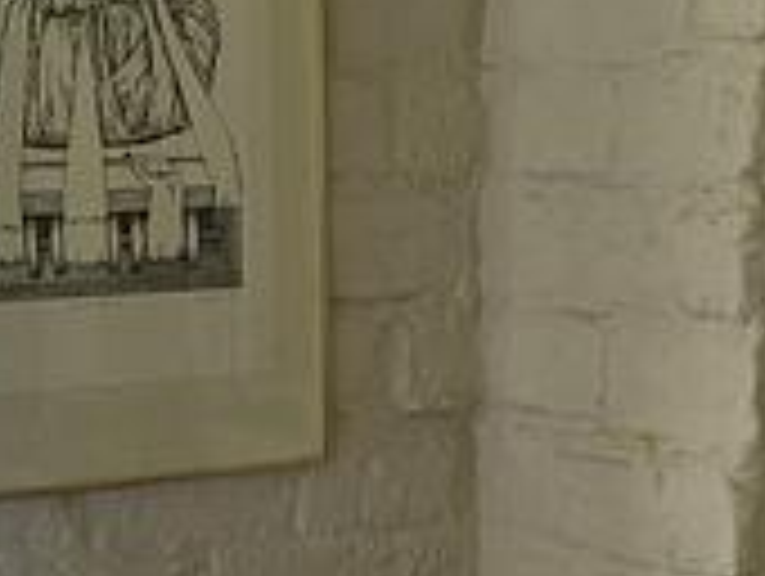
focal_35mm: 95
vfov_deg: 15.1
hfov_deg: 20.6
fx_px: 2102
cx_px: 256
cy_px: 664
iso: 200
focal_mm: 4.25
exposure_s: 1/60
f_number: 1.8
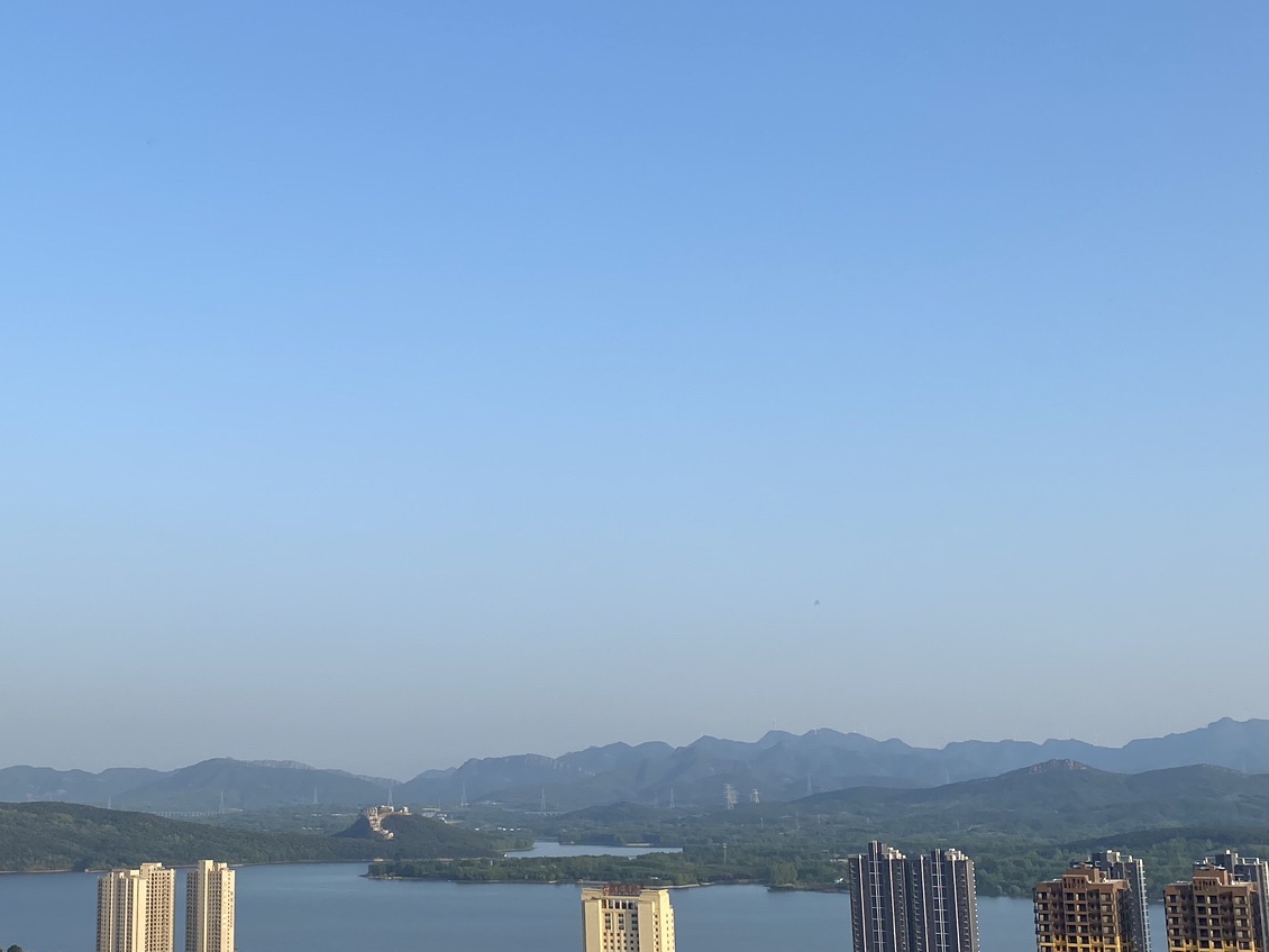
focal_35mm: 46
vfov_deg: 31.5
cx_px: 409
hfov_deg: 40.6
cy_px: 505
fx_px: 1687
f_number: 1.8
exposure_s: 1/1678
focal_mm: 4.25
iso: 32
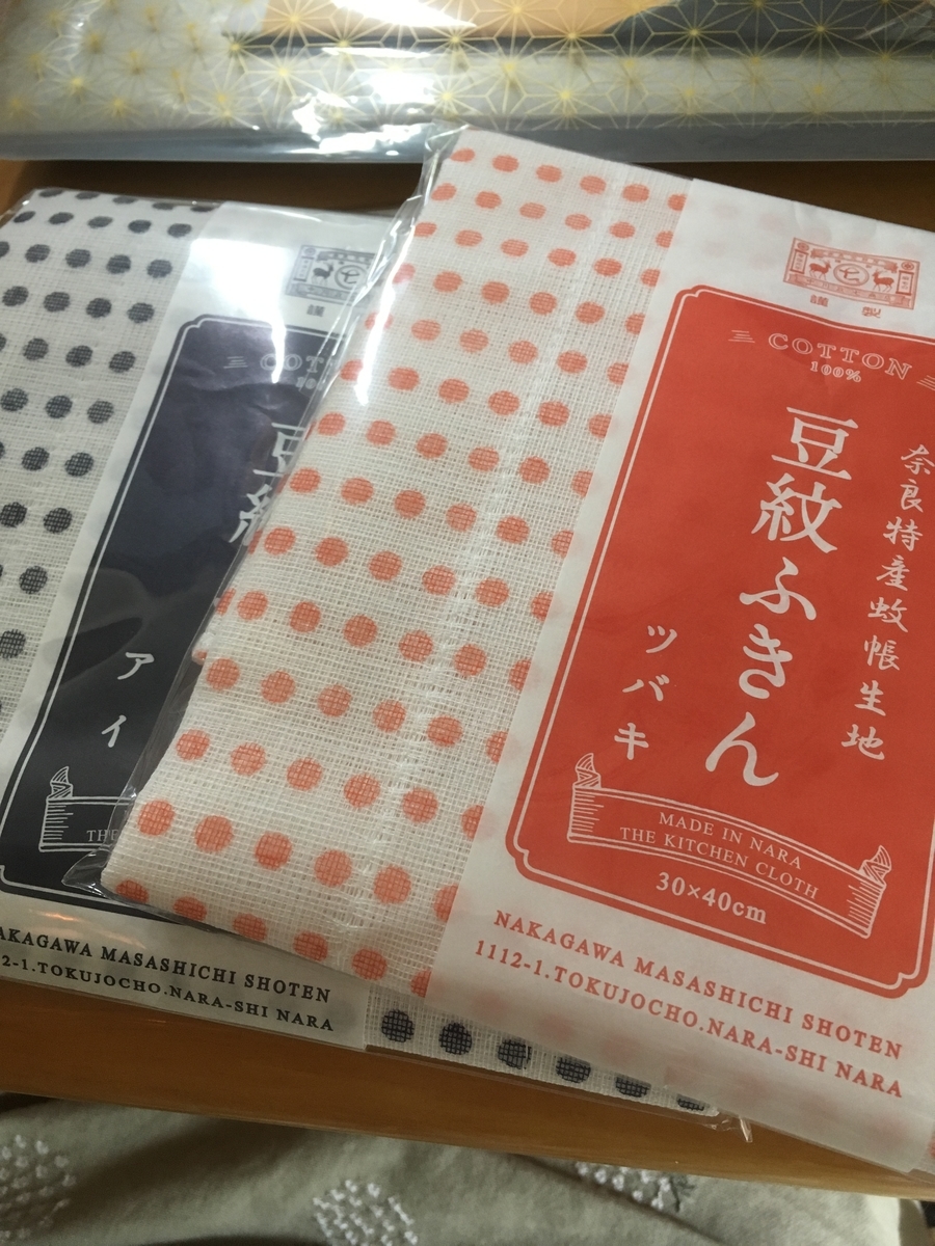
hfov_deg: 48.2
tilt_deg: -60.7
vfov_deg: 61.7
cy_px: 623
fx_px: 1044
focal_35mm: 29
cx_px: 468
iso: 100
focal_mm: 4.15
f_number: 2.2
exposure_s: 1/30
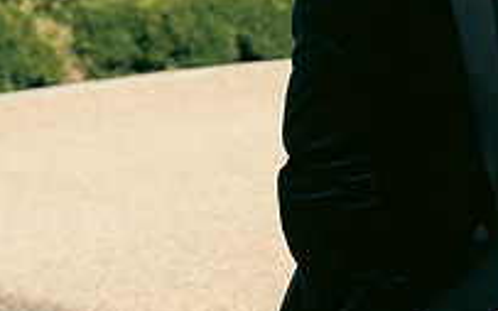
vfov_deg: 9.3
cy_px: 38
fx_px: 1901
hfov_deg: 14.2
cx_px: 689
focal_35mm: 140
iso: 50
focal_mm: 48
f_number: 3.5
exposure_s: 1/640
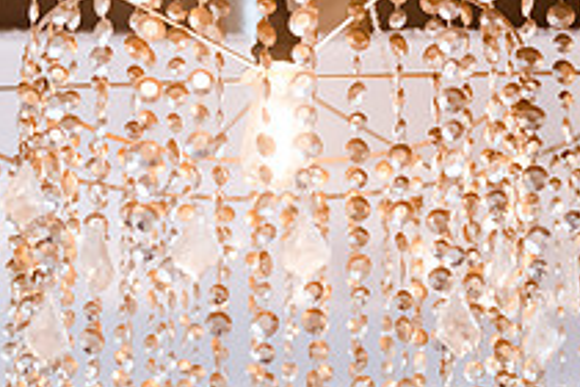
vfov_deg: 13.7
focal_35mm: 99
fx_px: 1595
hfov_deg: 20.6
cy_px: 333
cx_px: 362
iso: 2500
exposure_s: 1/200
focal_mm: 35
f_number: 2.8
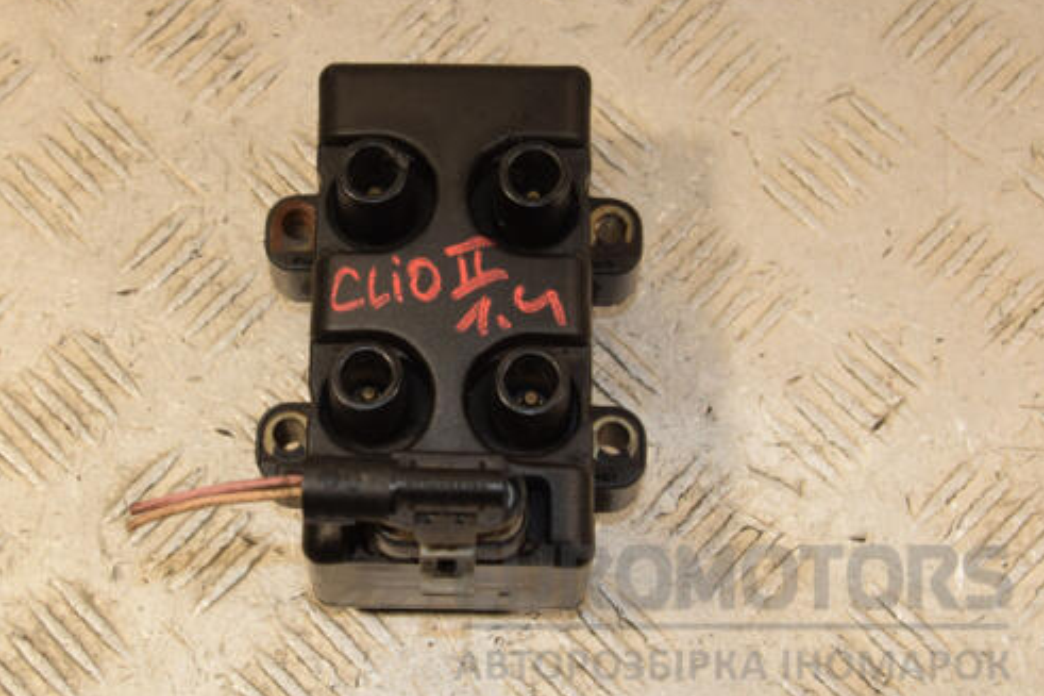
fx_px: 2232
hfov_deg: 26.3
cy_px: 294
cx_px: 415
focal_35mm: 77
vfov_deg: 17.7
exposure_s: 1/200
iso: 800
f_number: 9
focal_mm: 42
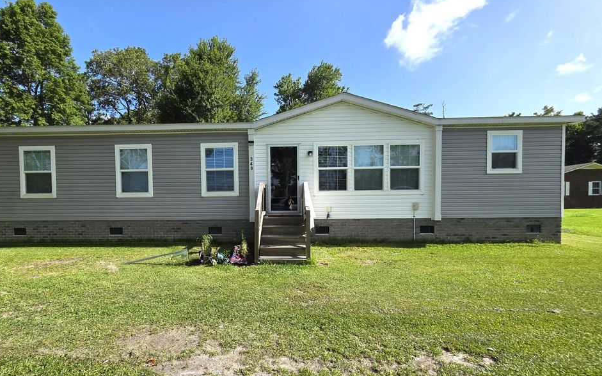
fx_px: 246
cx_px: 278
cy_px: 207
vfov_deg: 74.6
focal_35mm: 15
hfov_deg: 101.3
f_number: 1.9
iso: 40
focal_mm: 2.2
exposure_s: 1/1809
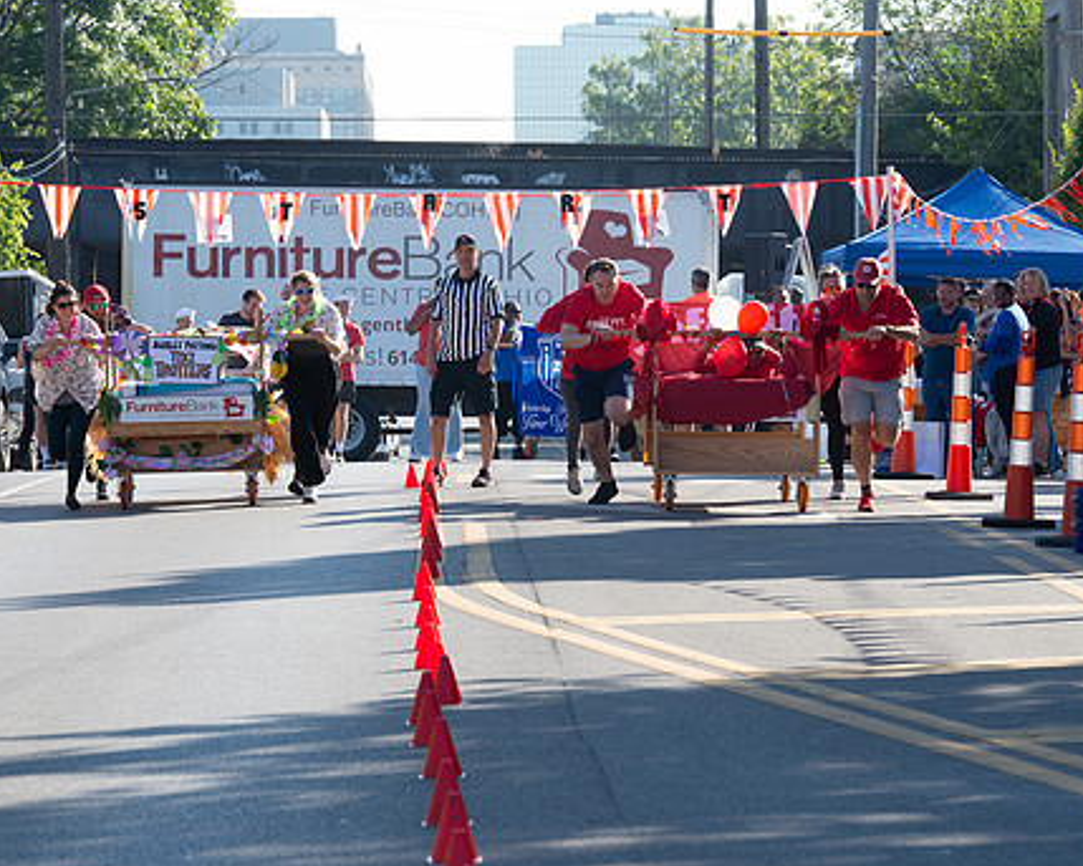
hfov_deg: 9.9
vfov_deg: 7.9
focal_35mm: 195
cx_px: 477
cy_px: 345
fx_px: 6249
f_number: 8
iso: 200
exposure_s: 1/250
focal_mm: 135
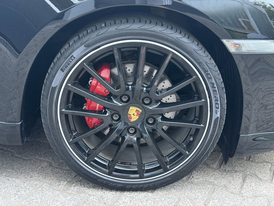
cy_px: 103
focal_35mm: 48
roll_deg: -1.2
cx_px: 137
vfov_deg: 30.3
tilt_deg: -22.4
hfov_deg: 39.7
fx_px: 380
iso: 250
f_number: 1.78
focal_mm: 6.76
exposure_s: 1/46
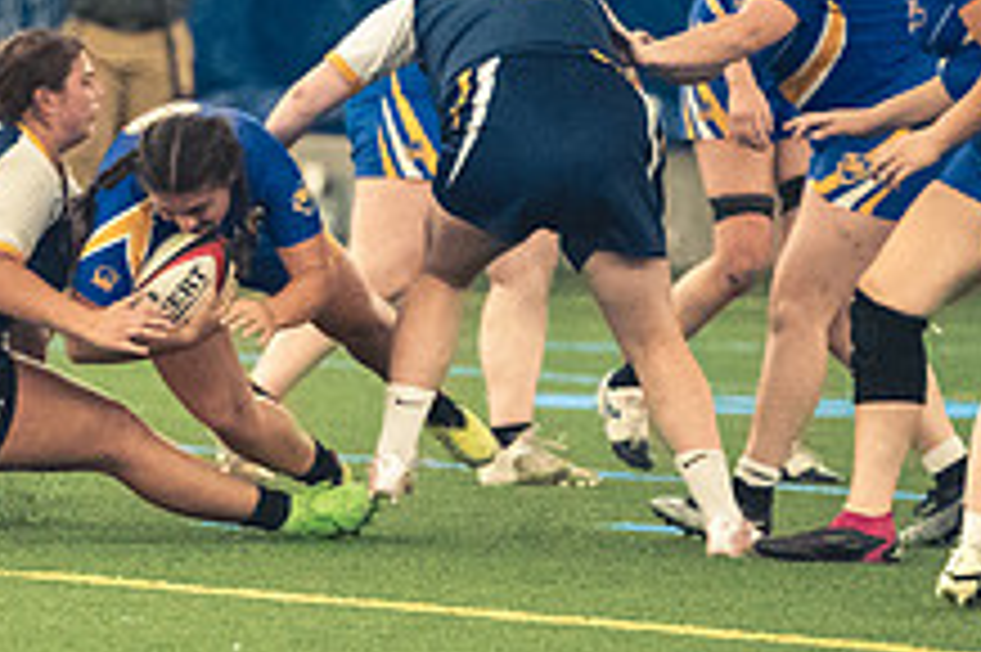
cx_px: -4
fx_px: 21701
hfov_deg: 2.6
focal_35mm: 797
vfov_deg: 1.7
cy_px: 454
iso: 12800
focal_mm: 200
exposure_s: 1/500
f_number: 2.8
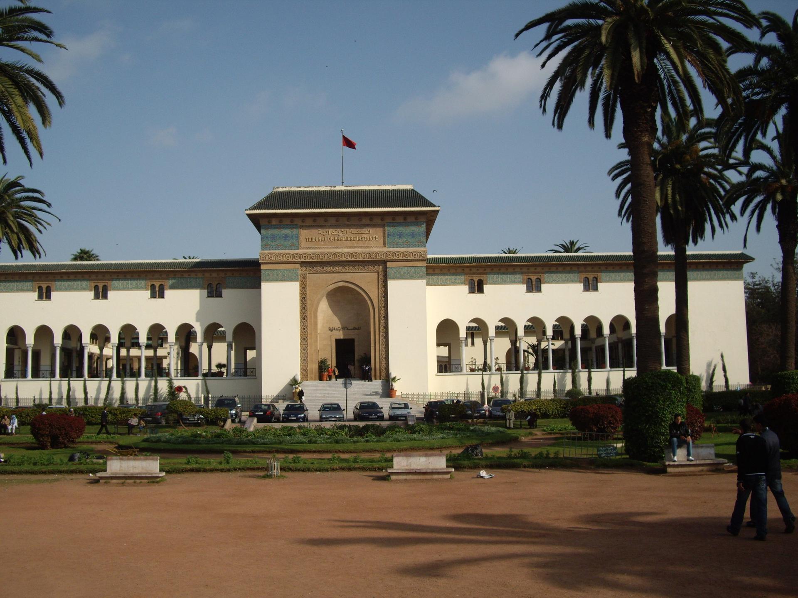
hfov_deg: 49.0
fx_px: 876
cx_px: 399
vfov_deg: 37.7
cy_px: 299
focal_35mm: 38
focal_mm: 7.9
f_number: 8
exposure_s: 1/320
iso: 100
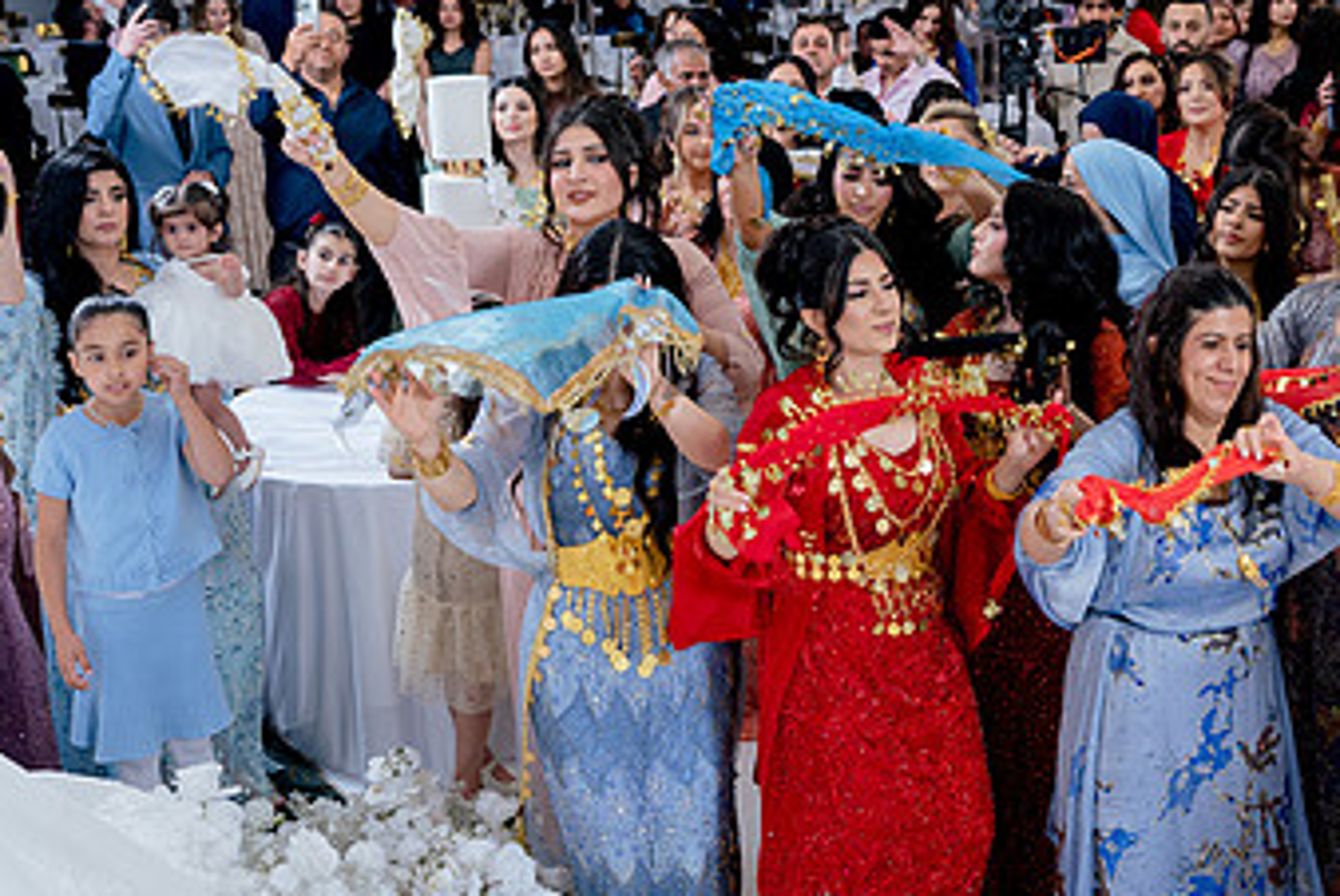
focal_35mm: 48
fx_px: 1788
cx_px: 940
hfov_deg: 40.3
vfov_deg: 28.0
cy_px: 299
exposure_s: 1/160
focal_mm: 28
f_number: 2.8
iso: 800
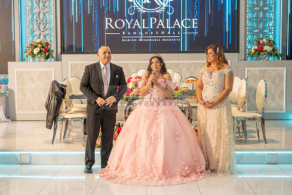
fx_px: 446
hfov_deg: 36.2
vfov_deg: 24.6
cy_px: 98
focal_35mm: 55
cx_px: 146
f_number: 5
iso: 1000
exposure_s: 1/125
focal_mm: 55
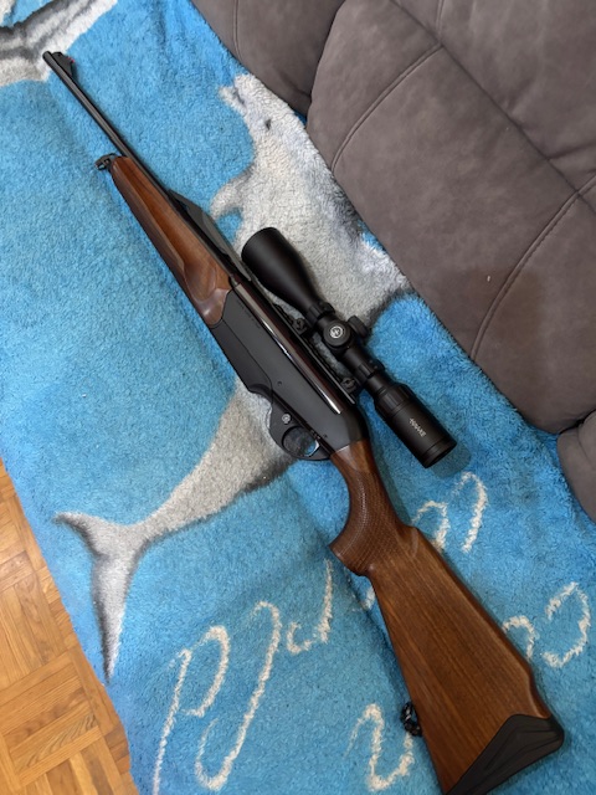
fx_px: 597
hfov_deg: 53.1
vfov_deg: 67.3
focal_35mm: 26
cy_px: 398
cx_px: 298
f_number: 1.6
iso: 500
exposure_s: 1/25
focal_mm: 5.96
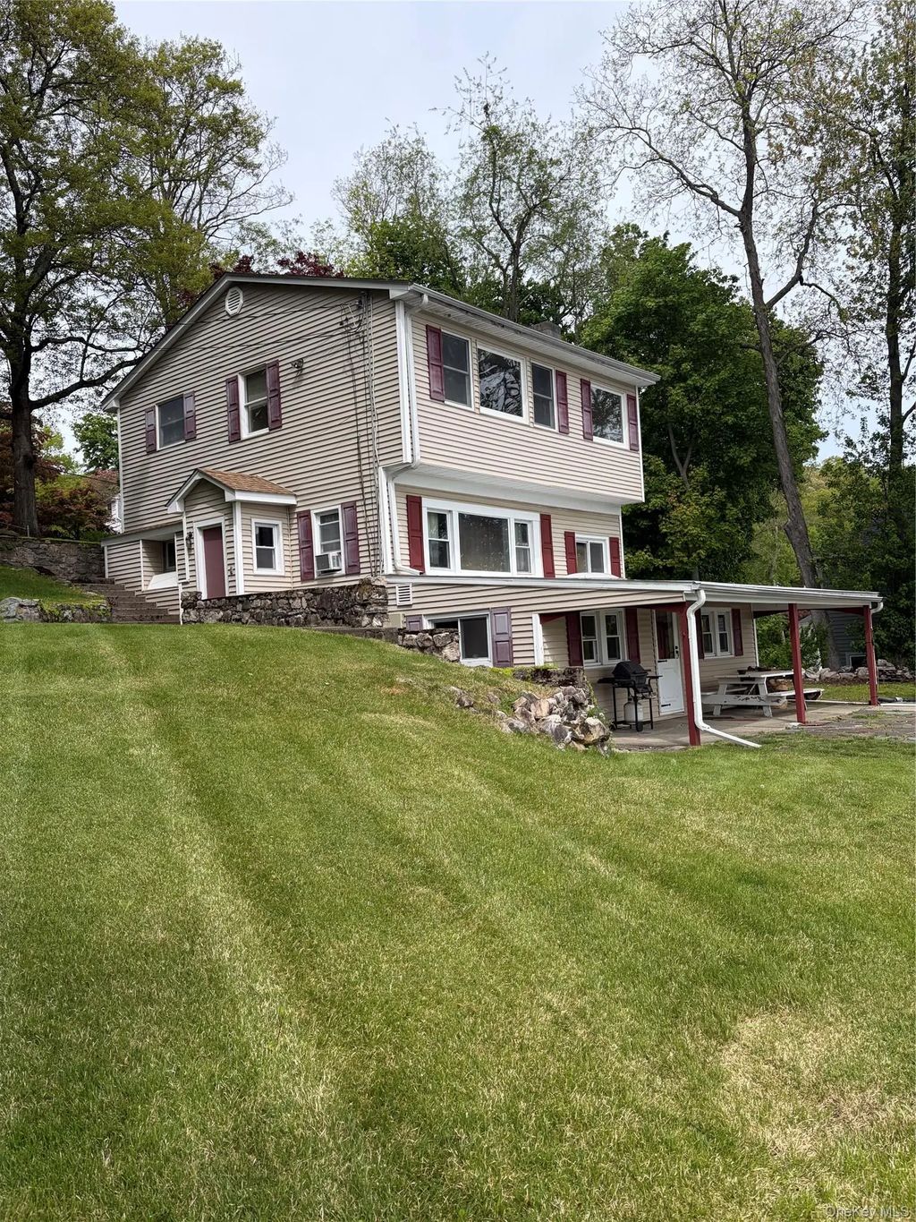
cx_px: 458
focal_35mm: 26
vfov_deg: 67.3
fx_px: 917
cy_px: 611
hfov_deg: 53.1
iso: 50
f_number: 1.6
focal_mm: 5.96
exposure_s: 1/2208
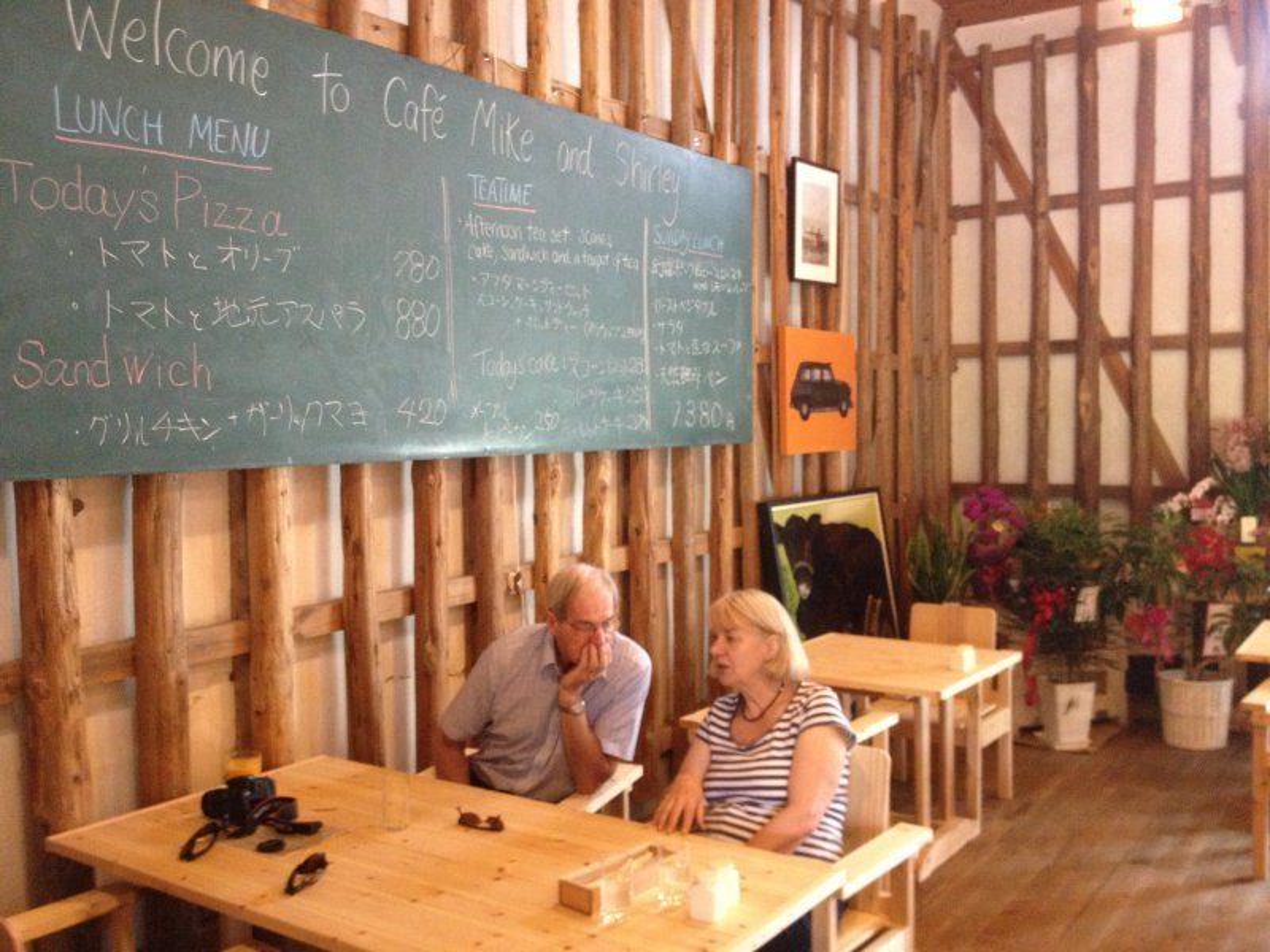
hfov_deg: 52.6
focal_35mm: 35
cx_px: 635
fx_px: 1284
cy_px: 476
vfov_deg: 40.7
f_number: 2.4
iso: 400
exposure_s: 1/20
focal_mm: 4.28
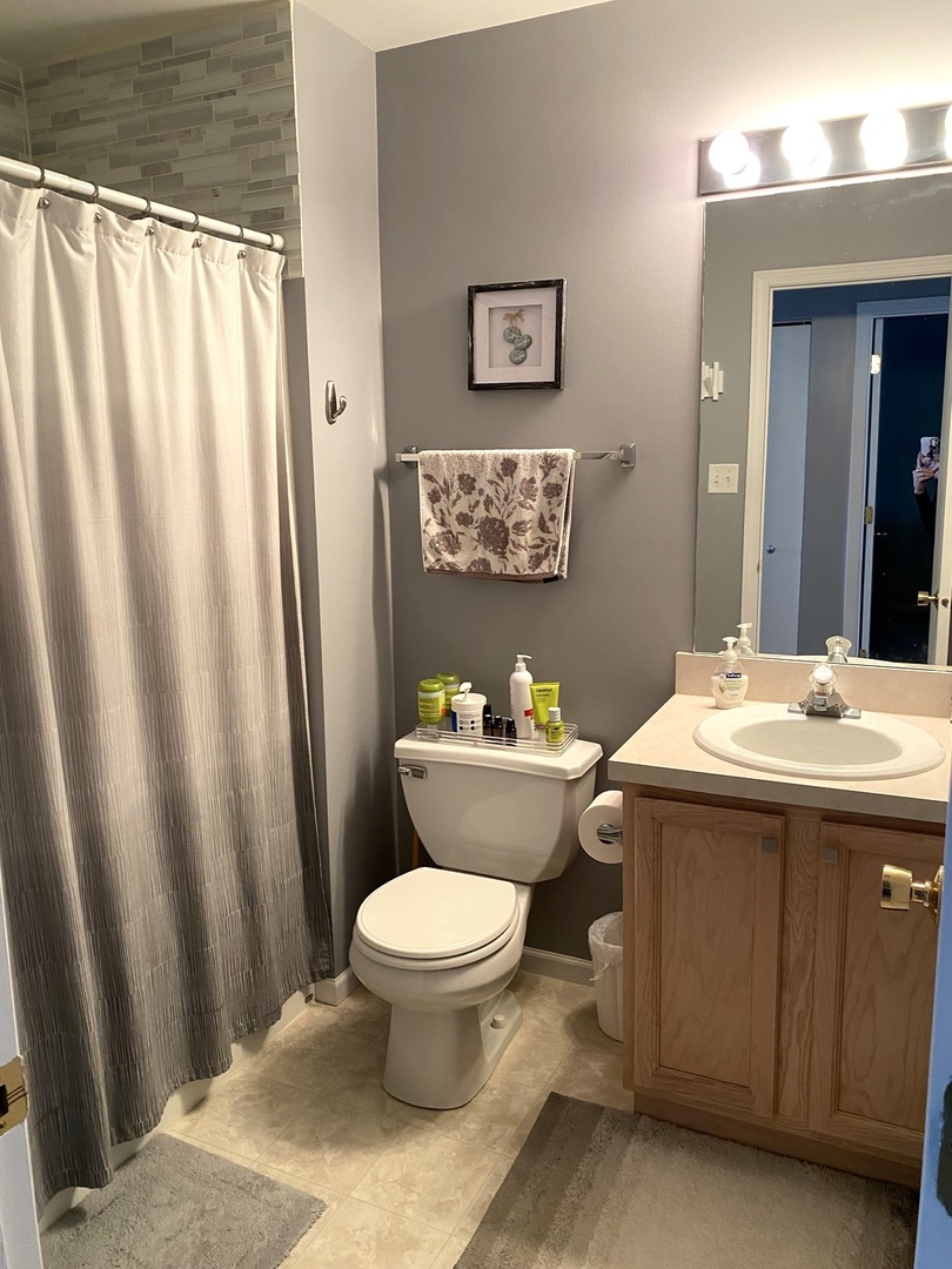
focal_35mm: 26
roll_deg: +0.8
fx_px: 953
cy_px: 634
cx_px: 476
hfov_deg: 53.1
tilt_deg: -9.7
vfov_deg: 67.3
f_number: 1.8
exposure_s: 1/60
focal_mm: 4.25
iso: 320
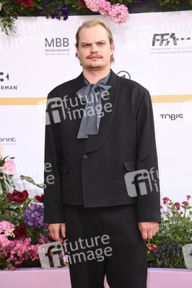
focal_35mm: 92
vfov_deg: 22.2
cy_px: 144
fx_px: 737
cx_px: 96
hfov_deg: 14.8
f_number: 5.6
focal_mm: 92
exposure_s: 1/250
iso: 640
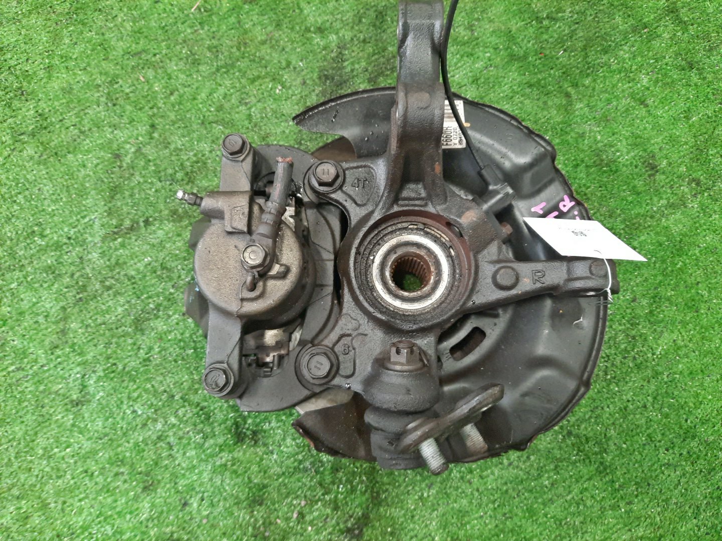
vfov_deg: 54.9
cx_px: 361
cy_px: 270
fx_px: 521
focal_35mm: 25
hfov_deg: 69.4
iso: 338
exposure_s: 1/33
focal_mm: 4.6
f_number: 2
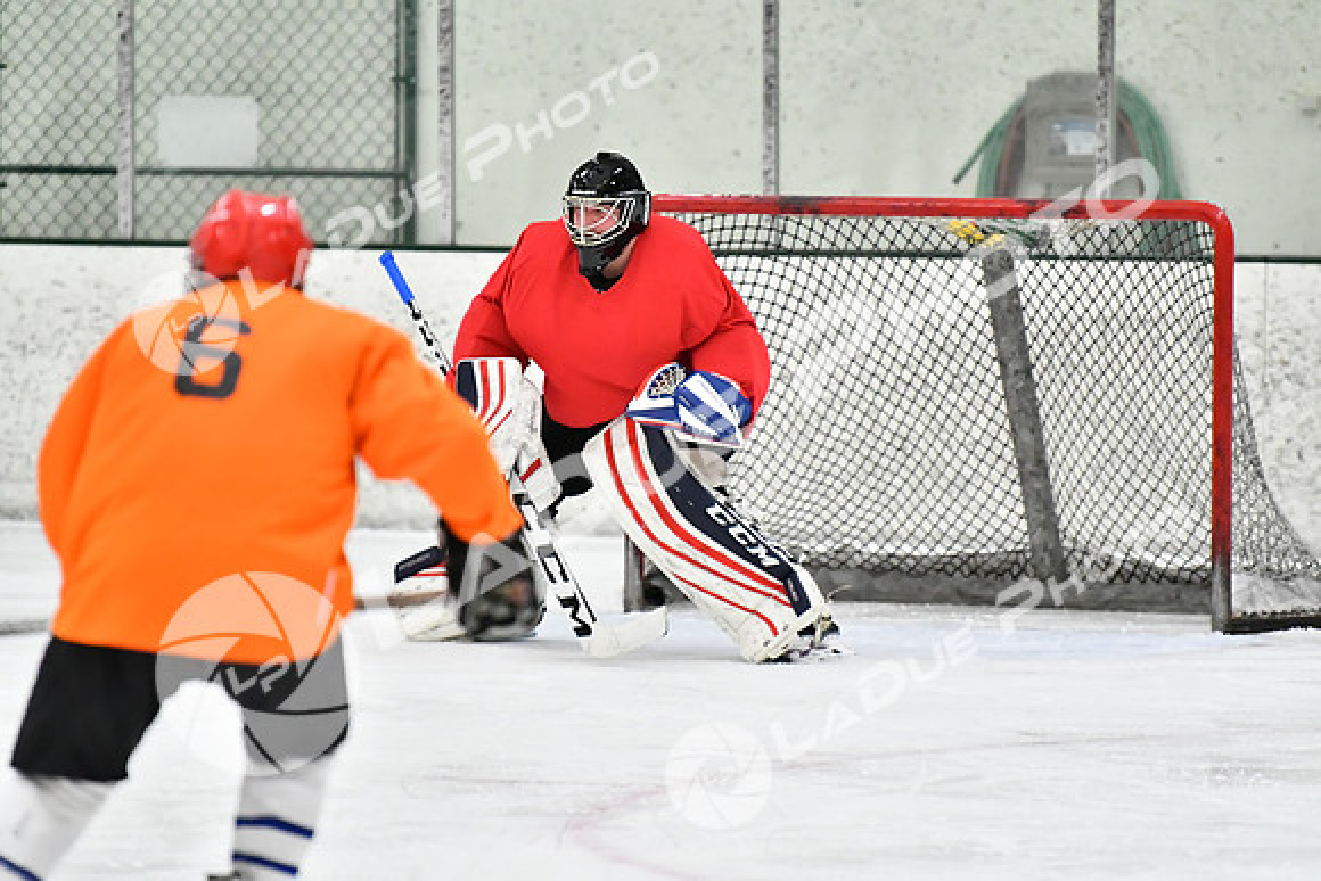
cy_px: 440
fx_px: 10460
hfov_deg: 7.2
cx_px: 660
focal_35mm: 285
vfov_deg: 4.8
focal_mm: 190
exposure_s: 1/1250
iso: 5000
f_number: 2.8
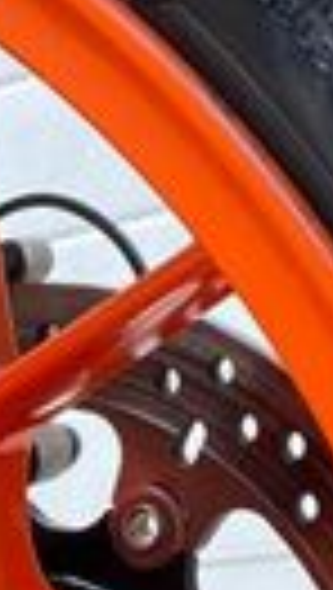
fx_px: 2159
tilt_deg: -2.0
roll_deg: -2.5
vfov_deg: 14.3
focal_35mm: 138
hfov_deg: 8.1
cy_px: 932
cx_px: -500
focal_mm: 4.25
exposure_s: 1/284
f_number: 1.8
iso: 32
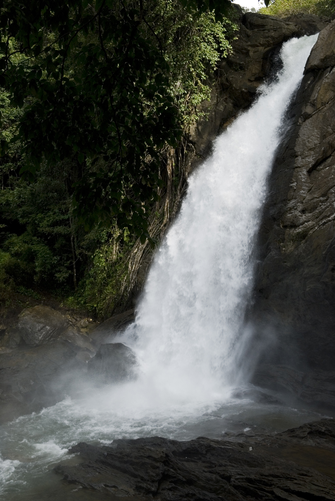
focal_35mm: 51
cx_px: 168
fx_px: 710
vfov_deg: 38.8
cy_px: 250
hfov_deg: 26.6
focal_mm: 34
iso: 200
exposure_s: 1/180
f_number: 7.1
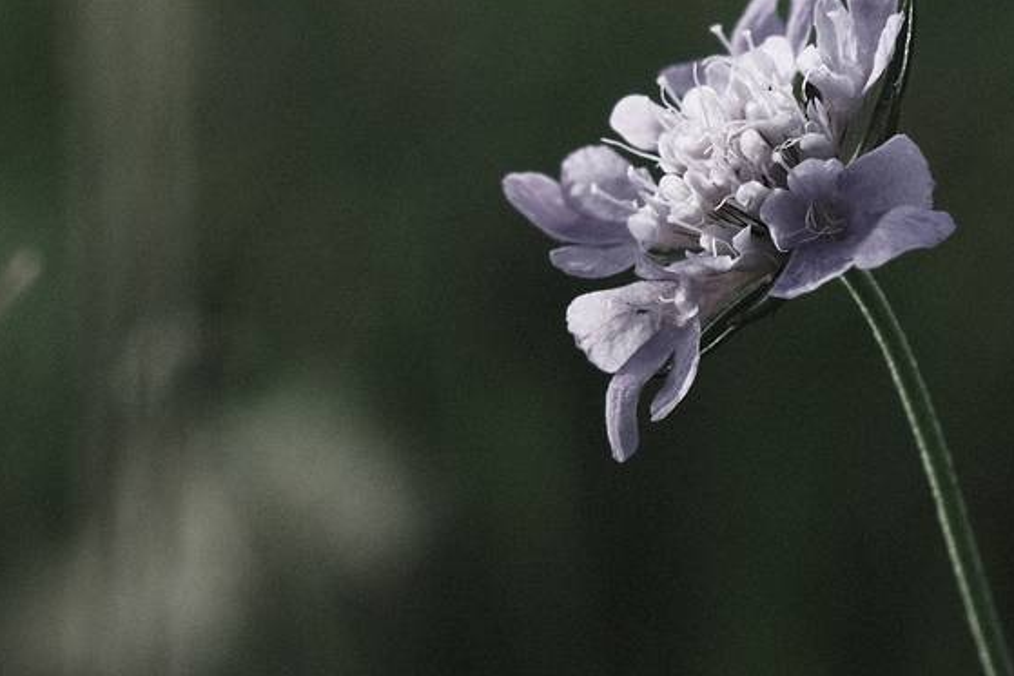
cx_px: 426
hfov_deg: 7.1
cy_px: 137
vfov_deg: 4.8
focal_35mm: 289
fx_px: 8142
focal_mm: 67.5
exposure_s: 1/350
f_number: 5.6
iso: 320
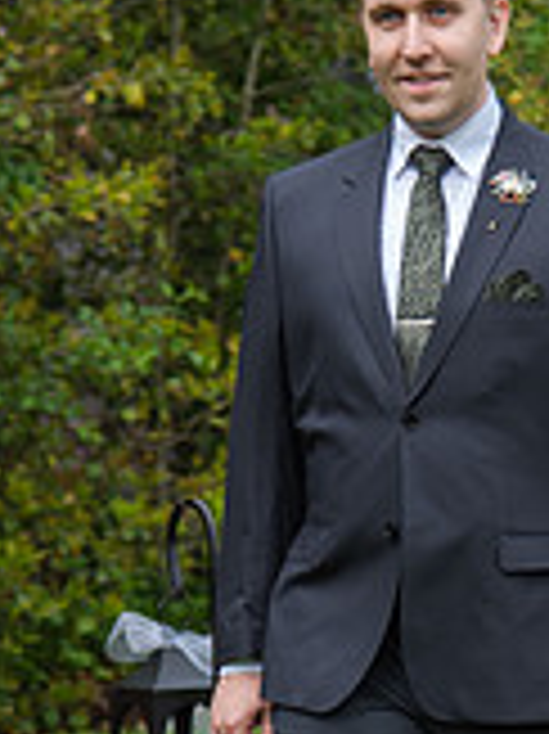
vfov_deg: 4.7
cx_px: 429
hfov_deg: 3.5
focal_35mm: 423
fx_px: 8957
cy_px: 385
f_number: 4
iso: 110
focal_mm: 86
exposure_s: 1/400
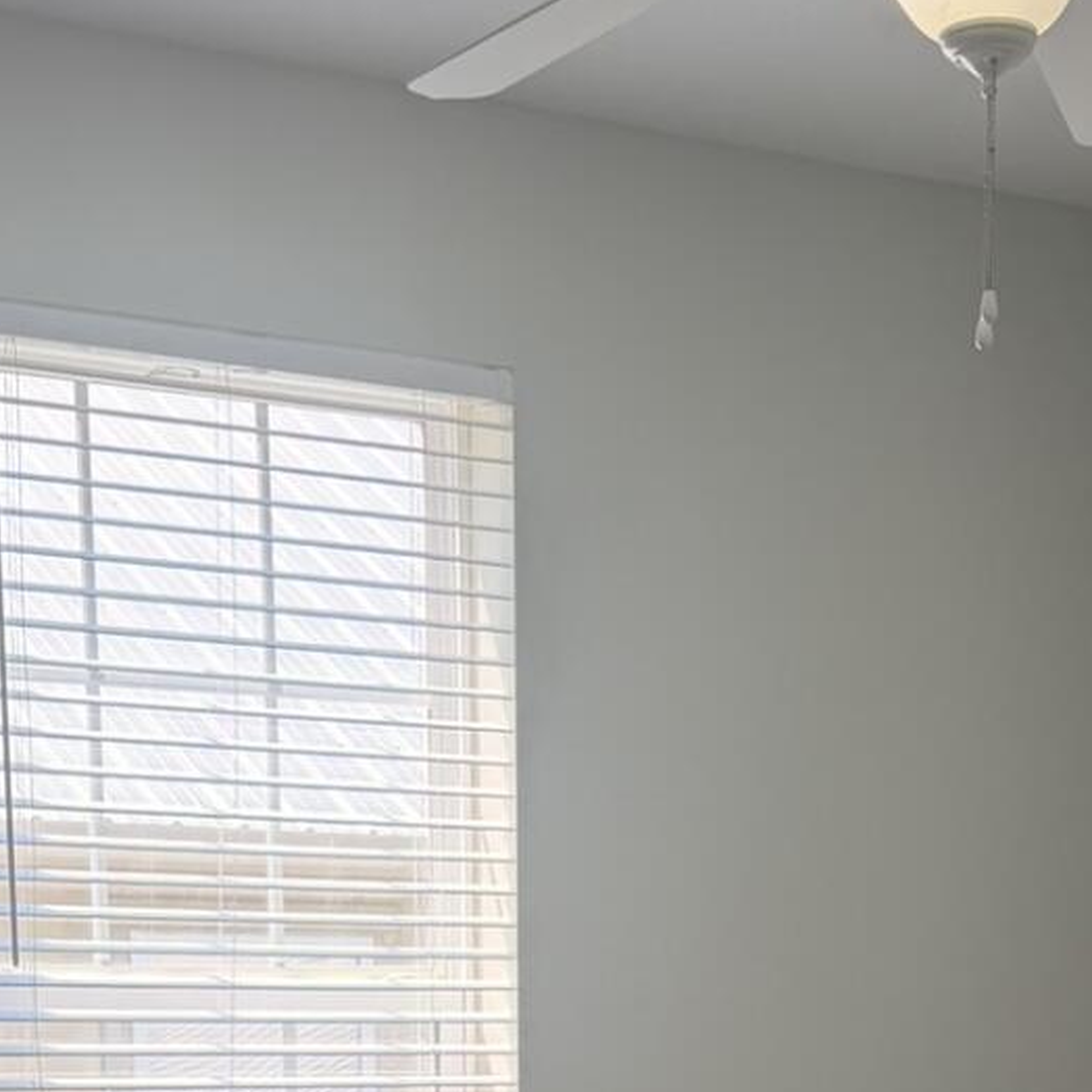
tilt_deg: -7.7
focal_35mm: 81
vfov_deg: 20.0
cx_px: 796
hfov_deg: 21.2
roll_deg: -0.2
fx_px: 2891
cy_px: 1338
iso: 80
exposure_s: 1/238
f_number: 1.78
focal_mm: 6.76
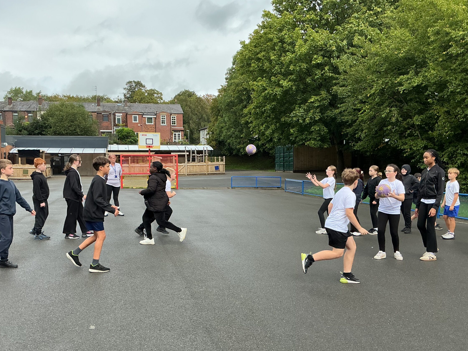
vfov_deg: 42.9
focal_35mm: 33
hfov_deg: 55.3
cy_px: 188
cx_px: 224
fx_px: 446
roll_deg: +0.3
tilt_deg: -4.2
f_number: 1.8
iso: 25
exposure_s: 1/606
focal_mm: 3
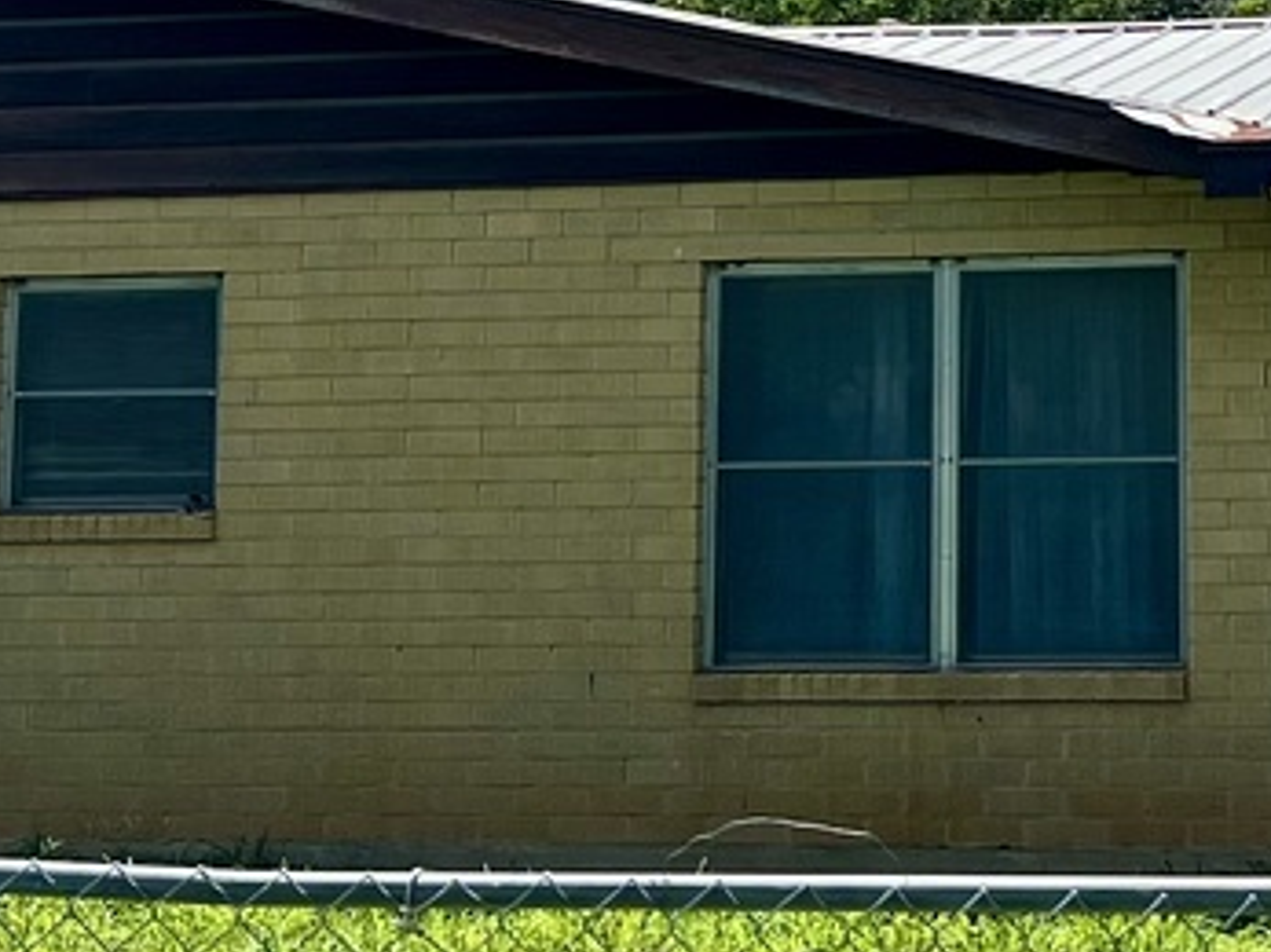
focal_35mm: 108
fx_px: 3964
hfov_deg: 17.8
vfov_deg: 13.2
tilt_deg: +8.3
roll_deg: +0.5
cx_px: 1289
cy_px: -267
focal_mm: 5.7
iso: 50
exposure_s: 1/8000
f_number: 1.5
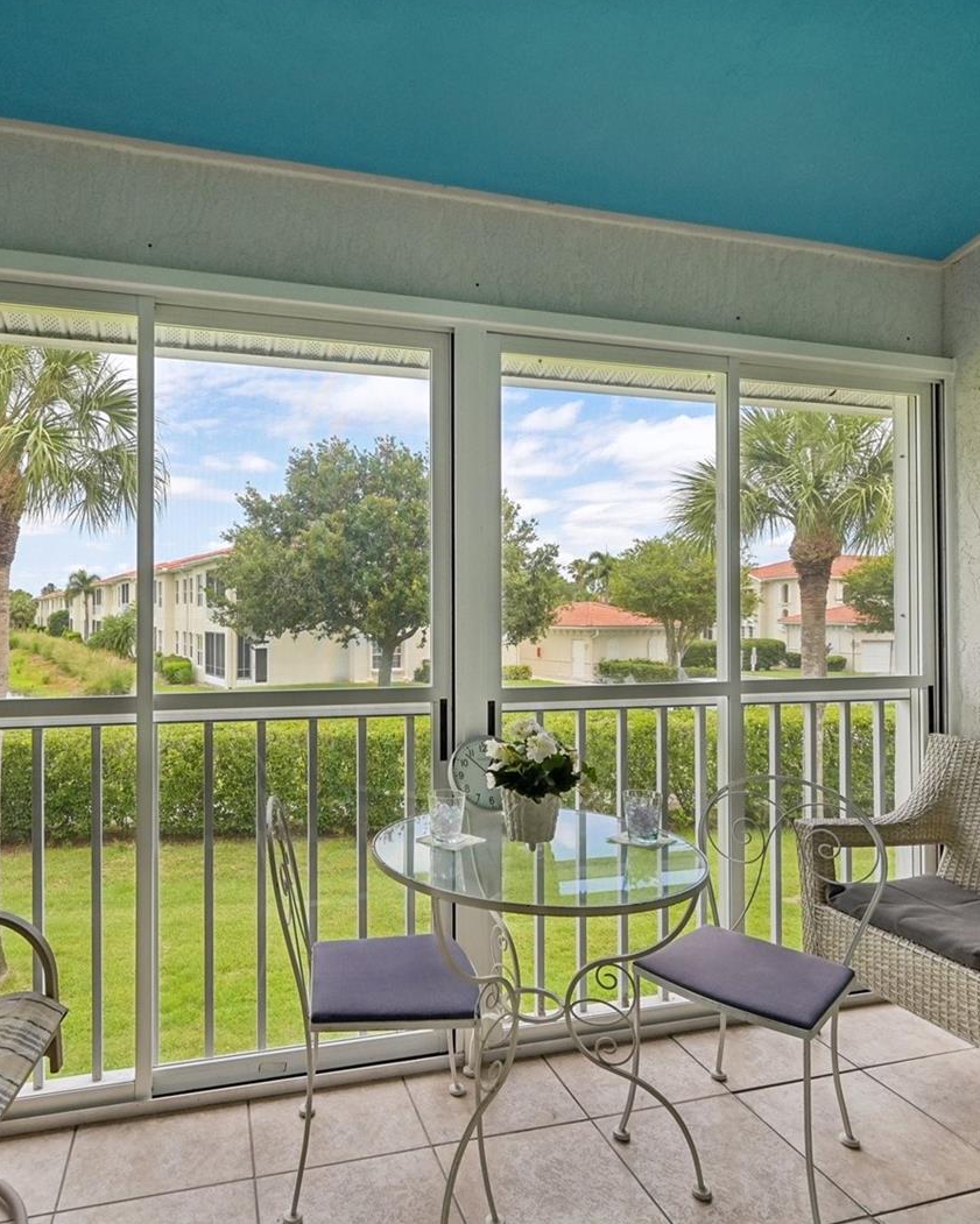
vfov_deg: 80.4
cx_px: 386
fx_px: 725
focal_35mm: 20
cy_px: 607
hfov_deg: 67.4
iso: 400
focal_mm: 14
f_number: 8
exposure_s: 1/320
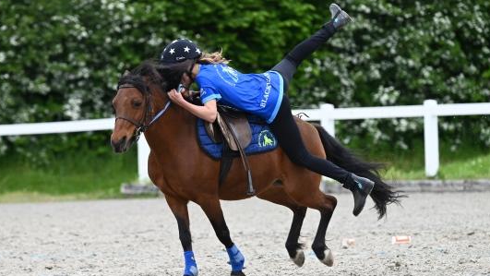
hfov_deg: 6.5
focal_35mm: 331
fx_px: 4302
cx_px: 208
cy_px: 172
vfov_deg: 3.7
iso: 500
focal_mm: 210
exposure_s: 1/1250
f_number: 5
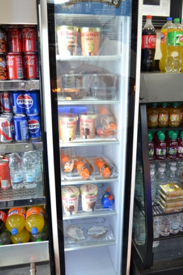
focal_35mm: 33
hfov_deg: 40.0
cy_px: 138
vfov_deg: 57.2
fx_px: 251
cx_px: 92
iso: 400
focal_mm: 22
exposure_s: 1/25
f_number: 3.8
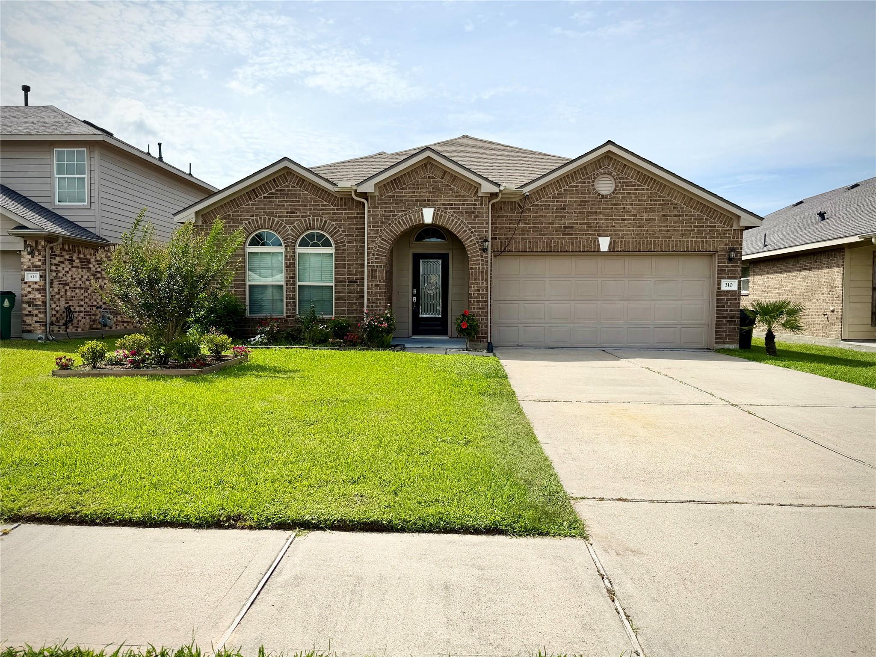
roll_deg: -0.4
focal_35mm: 24
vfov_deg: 56.8
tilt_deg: -2.9
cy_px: 328
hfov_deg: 71.6
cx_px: 438
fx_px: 607
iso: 80
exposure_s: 1/7353
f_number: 1.78
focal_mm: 6.76
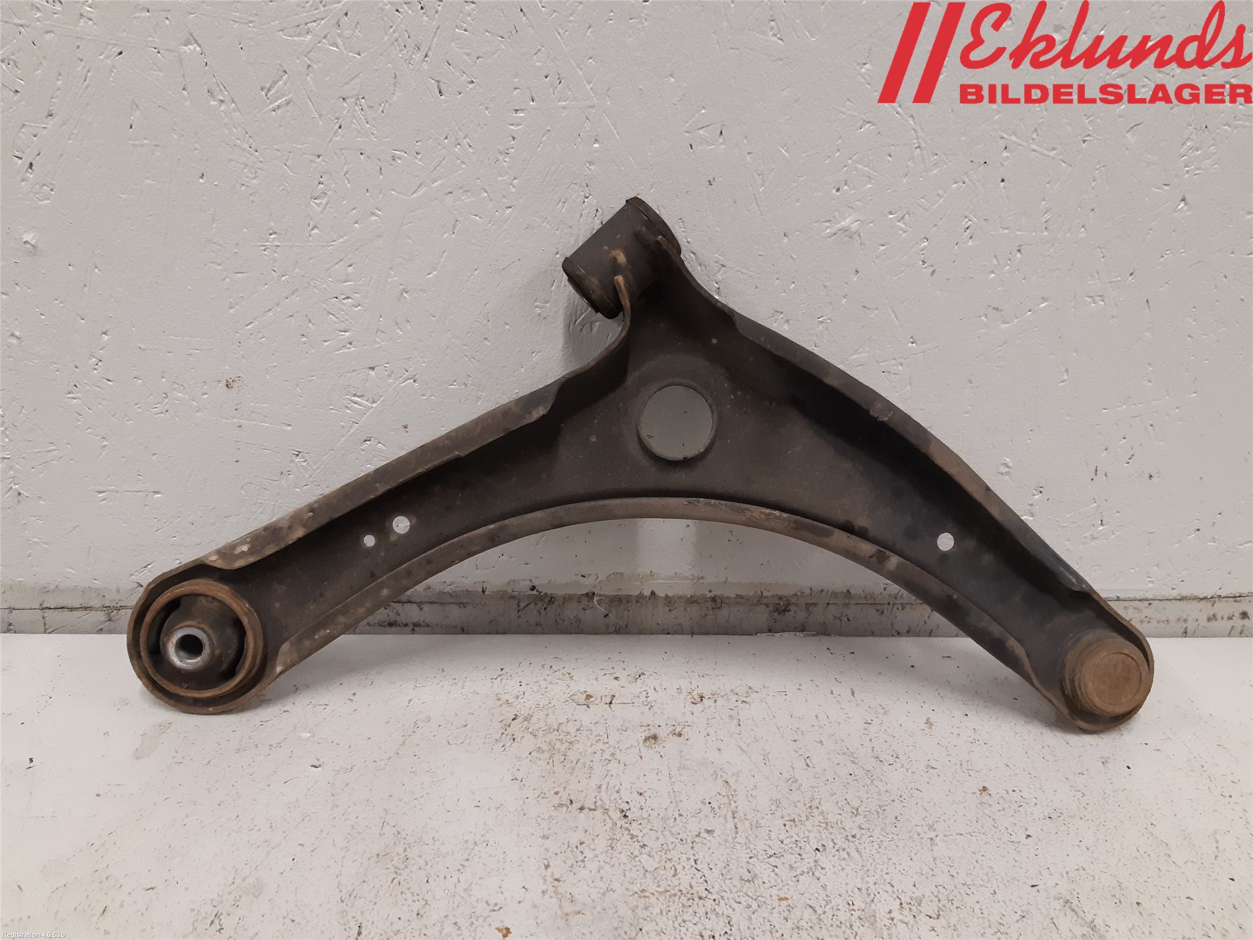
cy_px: 470
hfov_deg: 67.3
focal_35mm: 26
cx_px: 626
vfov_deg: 53.1
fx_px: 941
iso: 200
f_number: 1.7
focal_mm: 3.93
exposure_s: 1/50
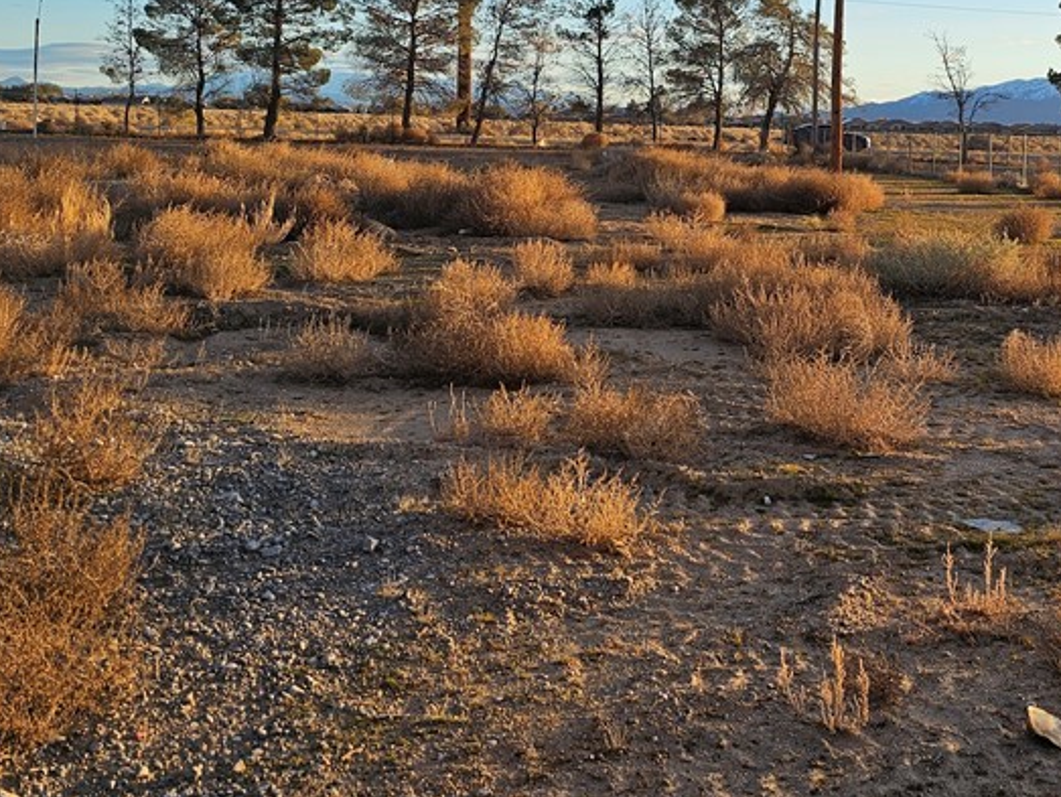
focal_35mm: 45
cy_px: 215
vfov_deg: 31.7
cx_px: 797
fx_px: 1380
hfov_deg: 40.8
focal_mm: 6.3
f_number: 1.7
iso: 10
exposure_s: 1/239
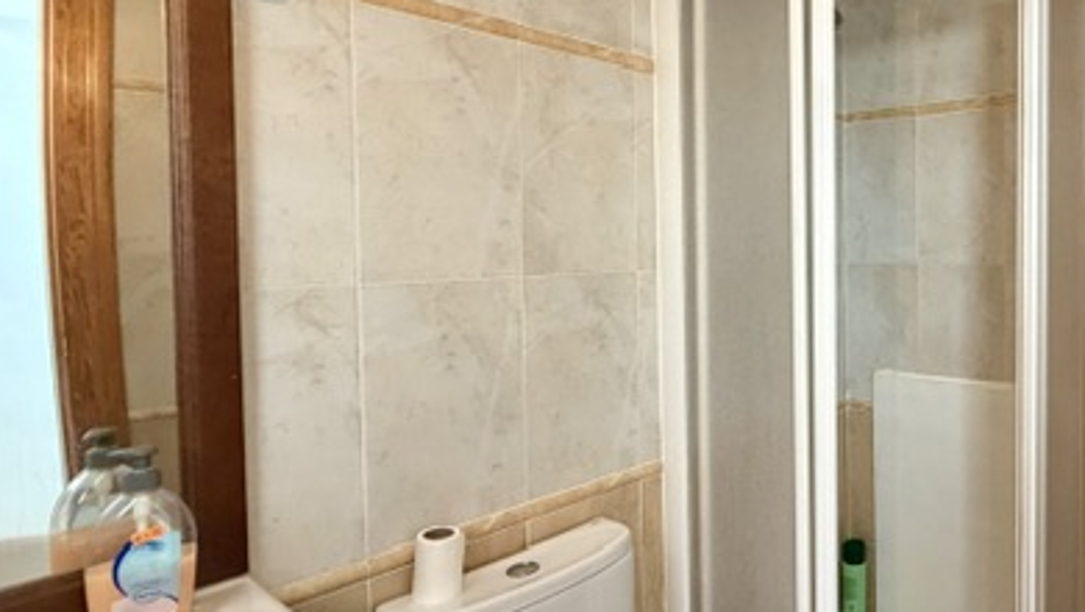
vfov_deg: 46.0
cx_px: 849
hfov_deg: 67.9
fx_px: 720
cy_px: 267
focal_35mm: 25
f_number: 2.2
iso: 320
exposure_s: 1/50
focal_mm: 2.22
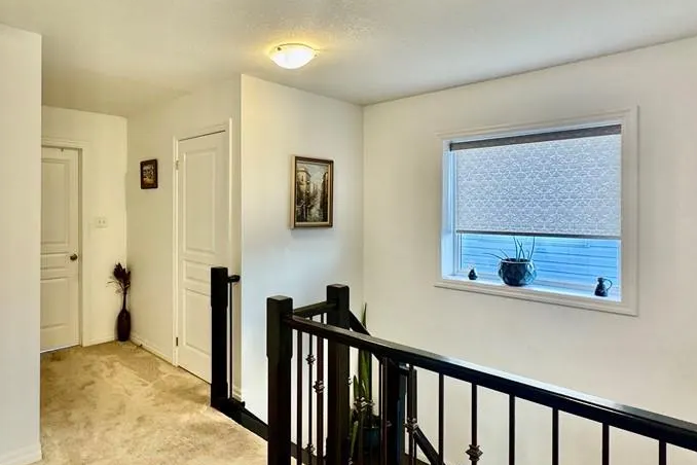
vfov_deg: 57.1
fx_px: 426
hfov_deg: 77.2
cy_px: 206
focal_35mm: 22
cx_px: 262
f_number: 2.2
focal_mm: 2.22
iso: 250
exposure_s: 1/120
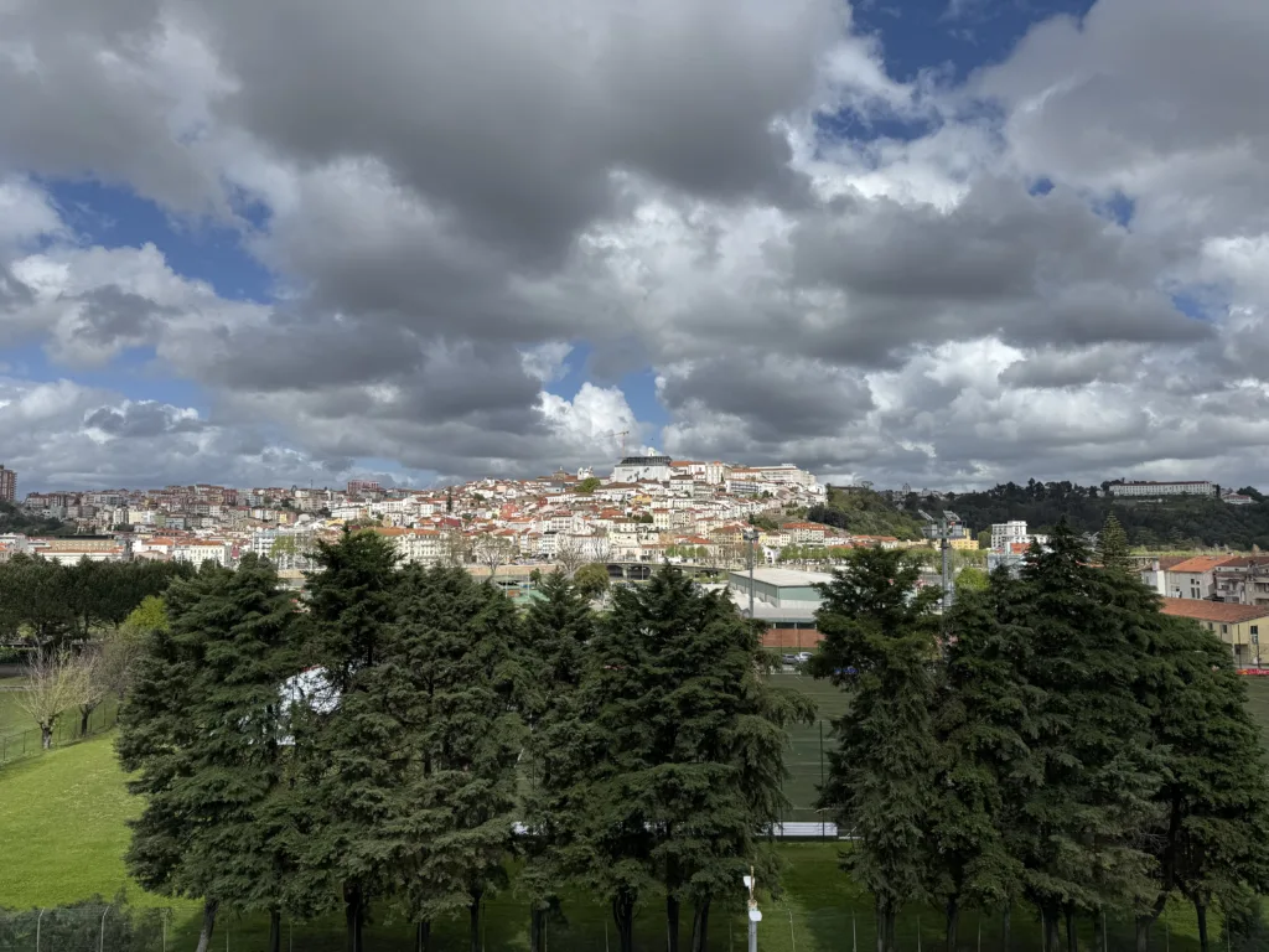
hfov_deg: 71.6
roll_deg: -0.7
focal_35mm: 24
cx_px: 634
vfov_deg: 56.8
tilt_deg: +5.1
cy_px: 476
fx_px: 880
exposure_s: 1/9091
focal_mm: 6.76
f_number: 1.78
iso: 80
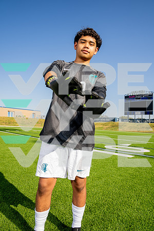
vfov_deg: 73.7
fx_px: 154
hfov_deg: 53.1
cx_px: 77
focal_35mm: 24
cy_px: 116
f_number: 7.1
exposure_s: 1/125
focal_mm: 24
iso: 50
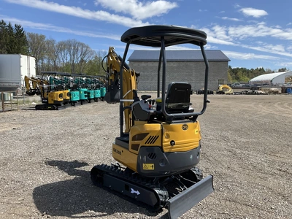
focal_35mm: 29
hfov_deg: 61.7
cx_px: 146
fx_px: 245
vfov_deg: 48.2
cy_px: 110
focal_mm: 3
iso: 25
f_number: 1.8
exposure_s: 1/1342
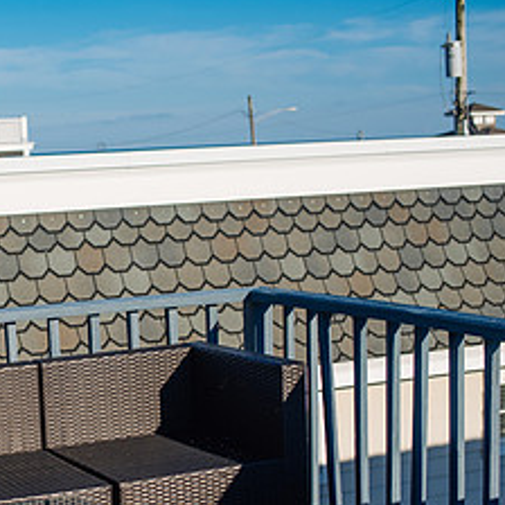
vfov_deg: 22.3
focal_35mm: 77
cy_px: 351
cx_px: -7
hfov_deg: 21.6
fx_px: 1271
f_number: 2.8
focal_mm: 35
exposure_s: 1/3200
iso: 100
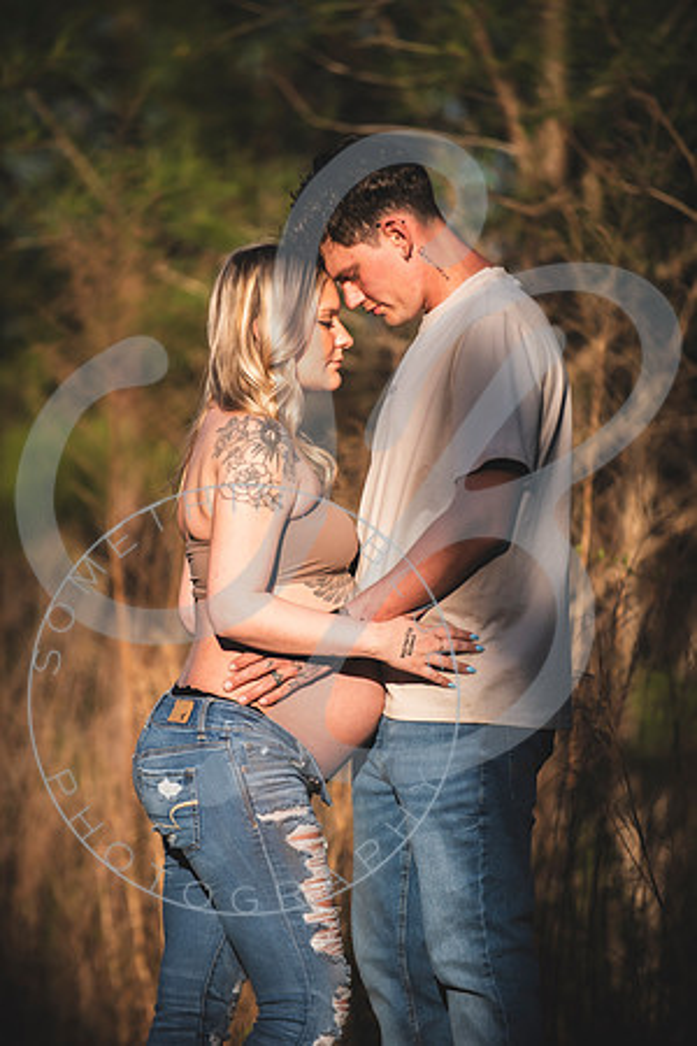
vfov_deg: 10.3
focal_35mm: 200
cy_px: 523
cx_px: 348
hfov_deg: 6.9
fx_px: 5808
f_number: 2.8
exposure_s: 1/1000
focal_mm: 200
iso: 100
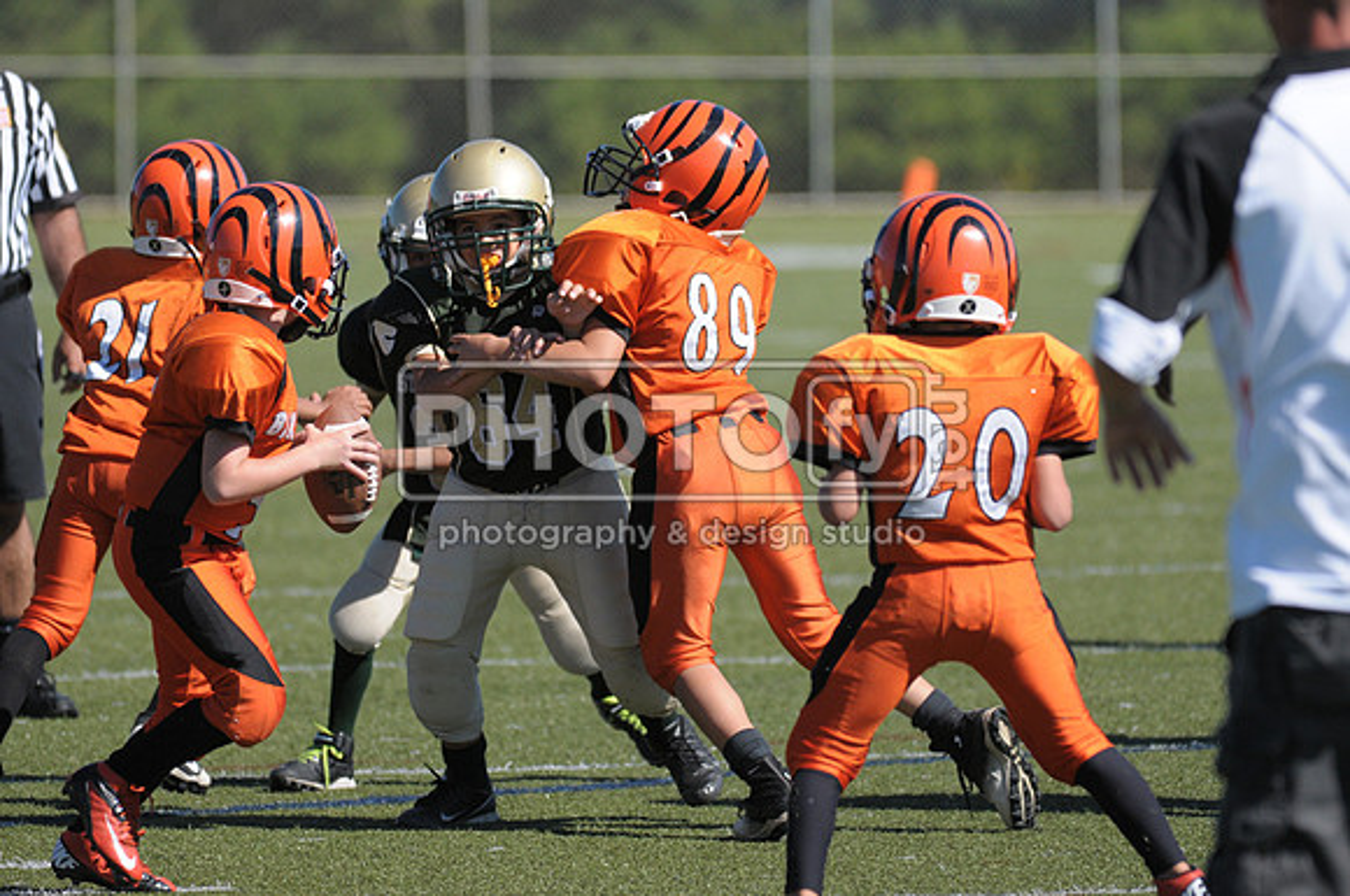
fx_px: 13481
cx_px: 675
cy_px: 448
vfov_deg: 3.8
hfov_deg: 5.7
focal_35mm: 360
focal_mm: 240
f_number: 4
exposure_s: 1/4000
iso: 640
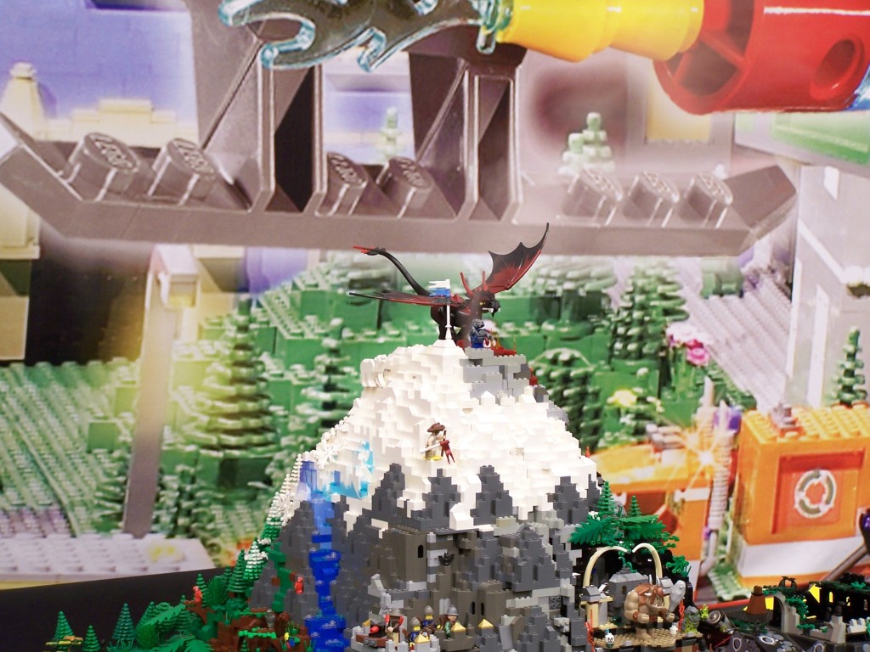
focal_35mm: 94
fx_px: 2362
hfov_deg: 20.9
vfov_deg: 15.7
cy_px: 326
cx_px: 435
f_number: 3.2
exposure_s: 1/2
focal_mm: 15.6
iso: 80
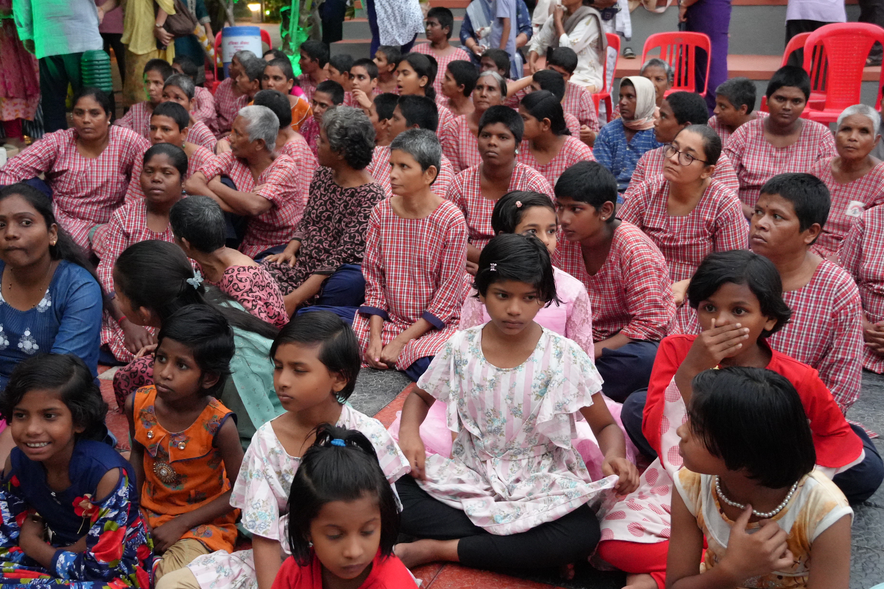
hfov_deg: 43.9
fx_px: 1095
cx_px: 409
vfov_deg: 30.1
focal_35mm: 45
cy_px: 272
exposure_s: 1/200
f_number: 4
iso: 6400
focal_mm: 25
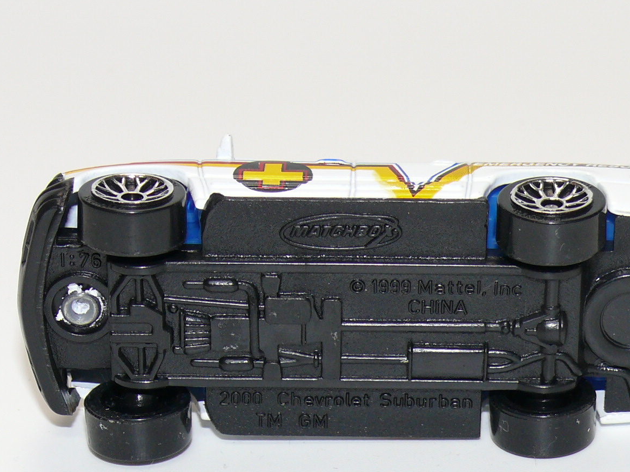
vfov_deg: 9.8
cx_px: 383
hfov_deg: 13.1
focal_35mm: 151
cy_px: 265
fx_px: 2748
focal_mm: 14
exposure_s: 1/30
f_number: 4
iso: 100
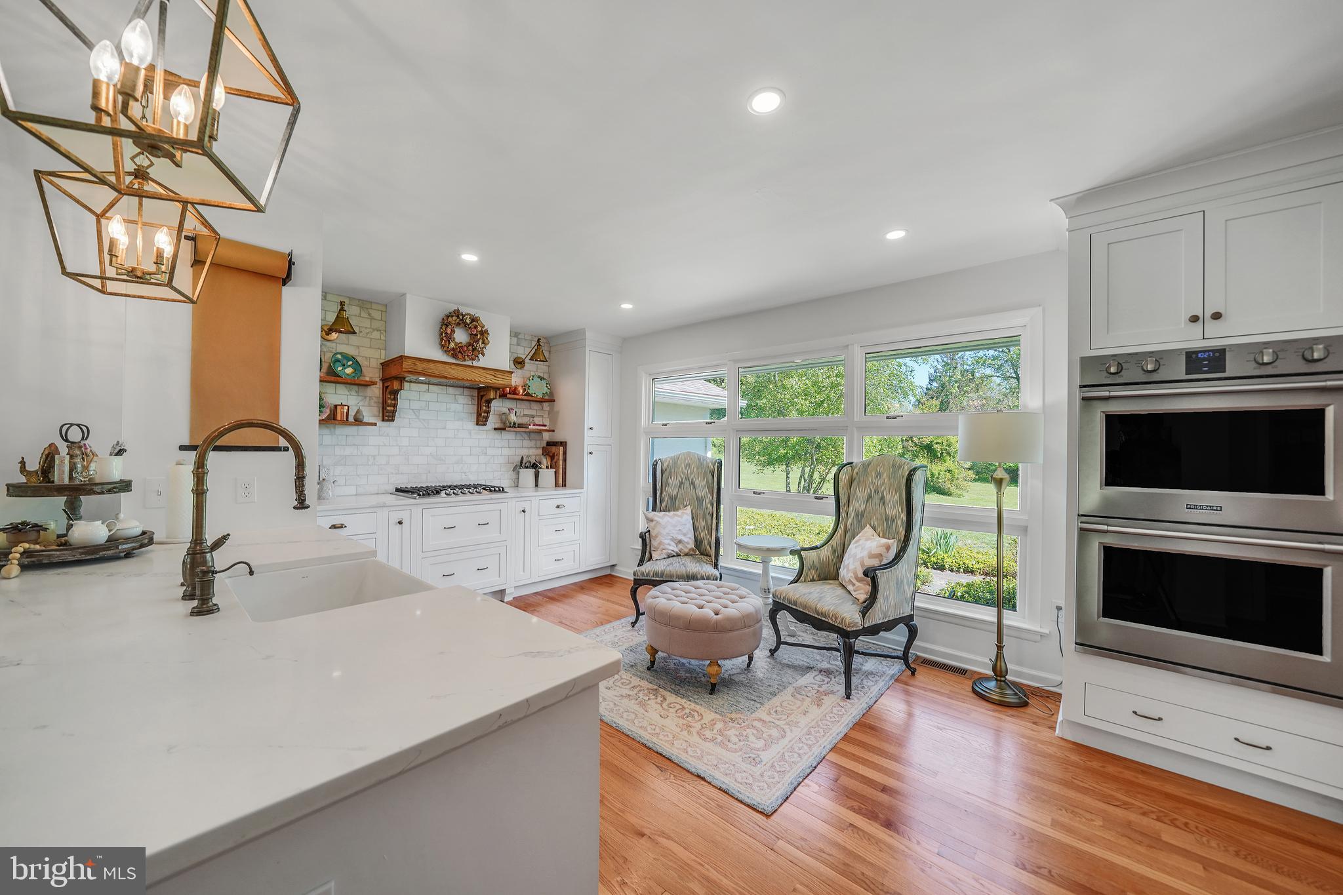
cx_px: 672
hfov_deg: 108.3
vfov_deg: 85.4
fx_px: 485
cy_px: 448
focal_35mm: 13
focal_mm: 13
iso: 200
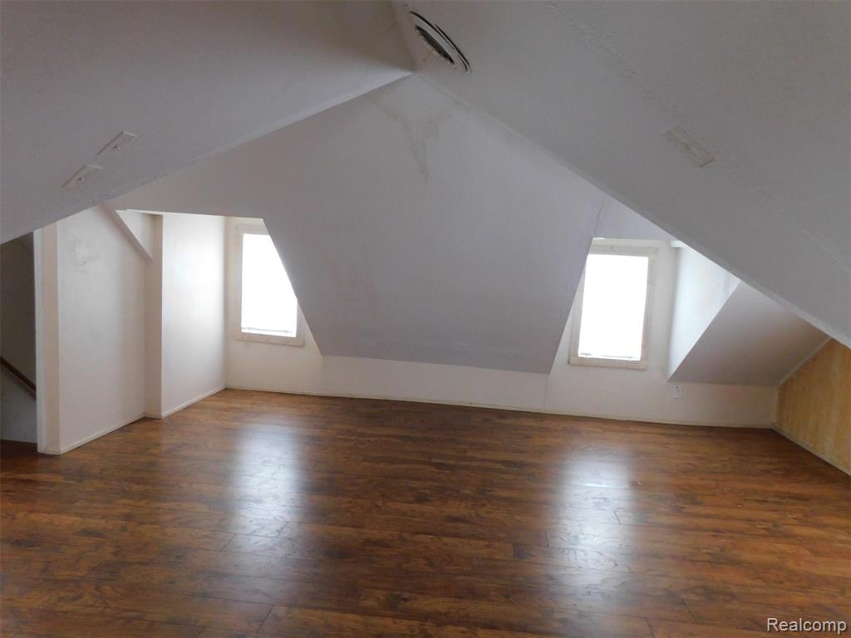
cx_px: 426
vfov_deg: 58.9
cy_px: 319
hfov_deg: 73.9
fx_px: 565
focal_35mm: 23
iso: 400
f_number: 3
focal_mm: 4
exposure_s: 1/15
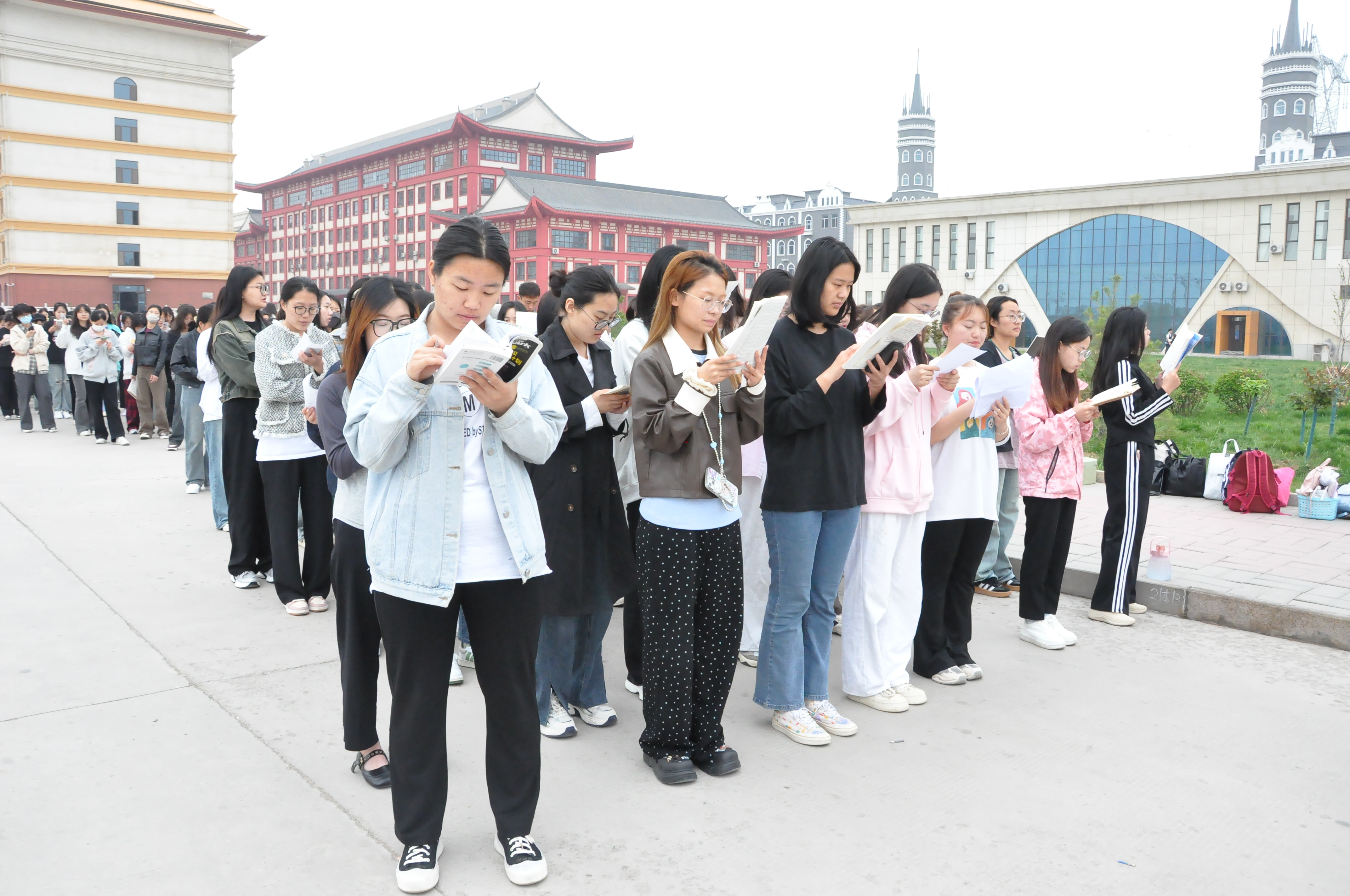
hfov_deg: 67.4
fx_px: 1011
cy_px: 448
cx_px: 675
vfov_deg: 47.8
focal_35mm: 27
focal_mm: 18
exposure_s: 1/320
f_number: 9
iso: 2500
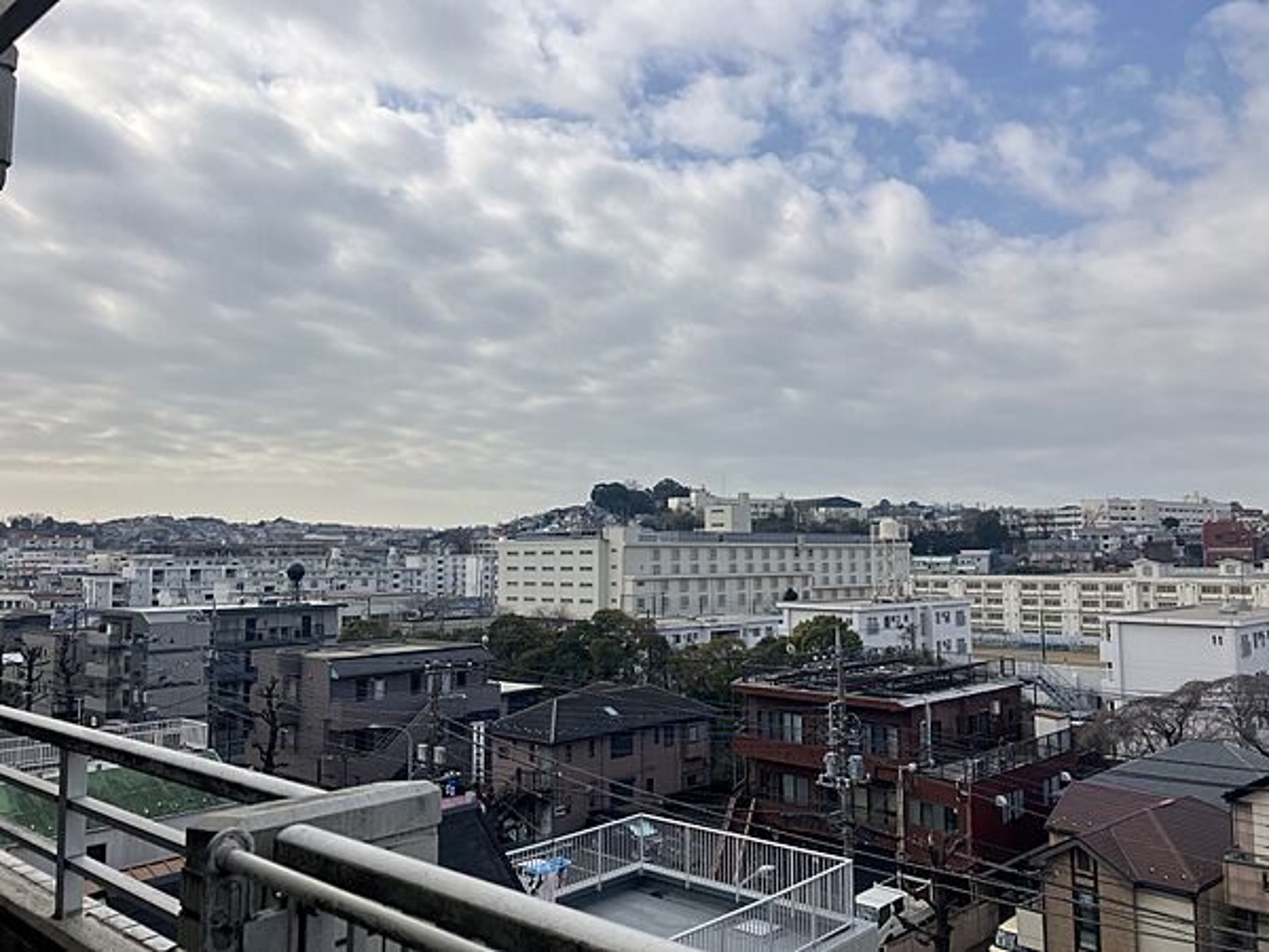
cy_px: 476
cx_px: 634
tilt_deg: +4.7
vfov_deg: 49.7
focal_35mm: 28
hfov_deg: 63.4
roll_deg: +0.1
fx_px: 1026
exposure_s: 1/3247
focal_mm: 3.99
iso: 32
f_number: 1.8
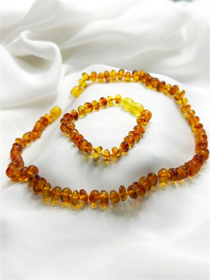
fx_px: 388
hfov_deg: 30.3
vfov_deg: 39.6
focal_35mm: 48
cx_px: 105
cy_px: 140
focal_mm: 6.76
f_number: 1.78
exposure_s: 1/50
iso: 50
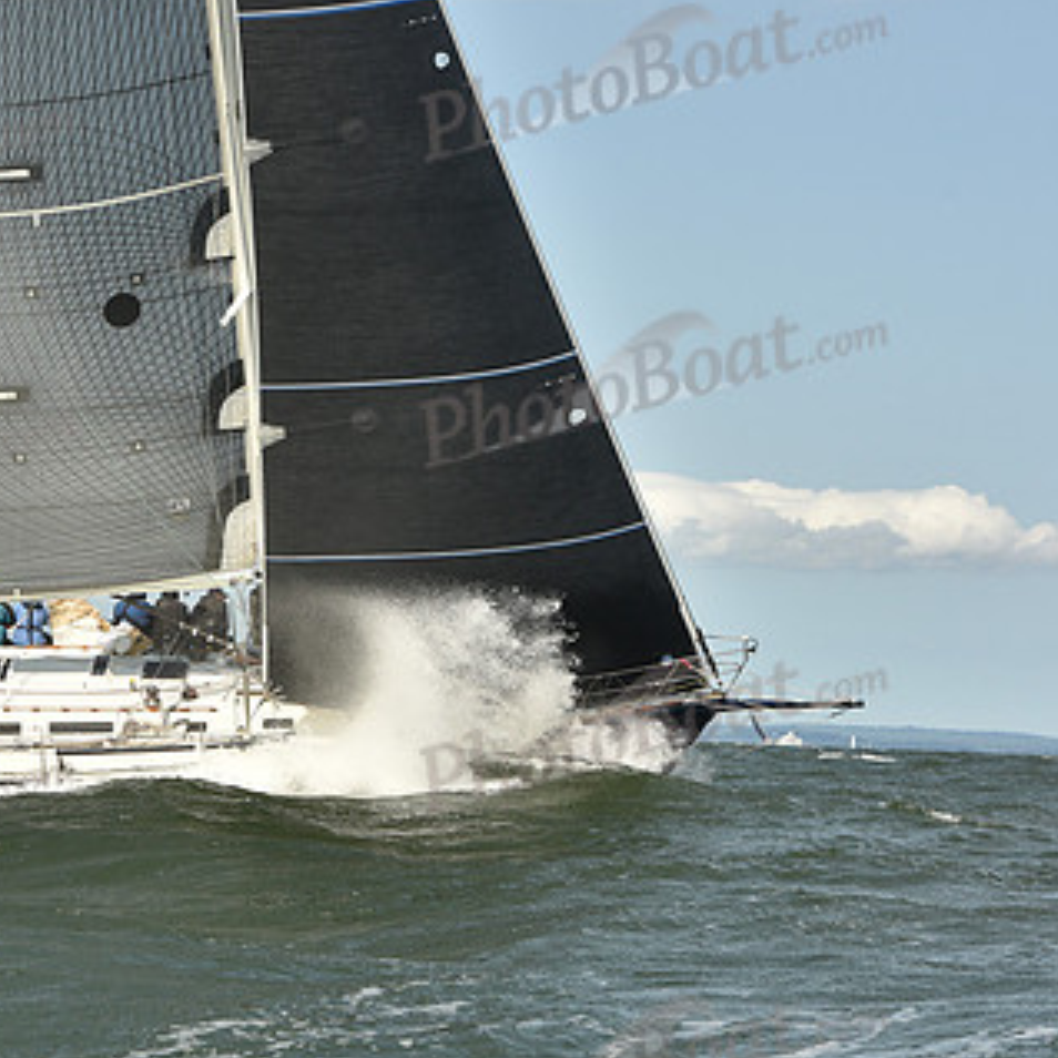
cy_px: 601
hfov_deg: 11.5
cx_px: 250
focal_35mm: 152
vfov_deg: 11.5
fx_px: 5256
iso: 250
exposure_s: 1/800
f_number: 9
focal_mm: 98
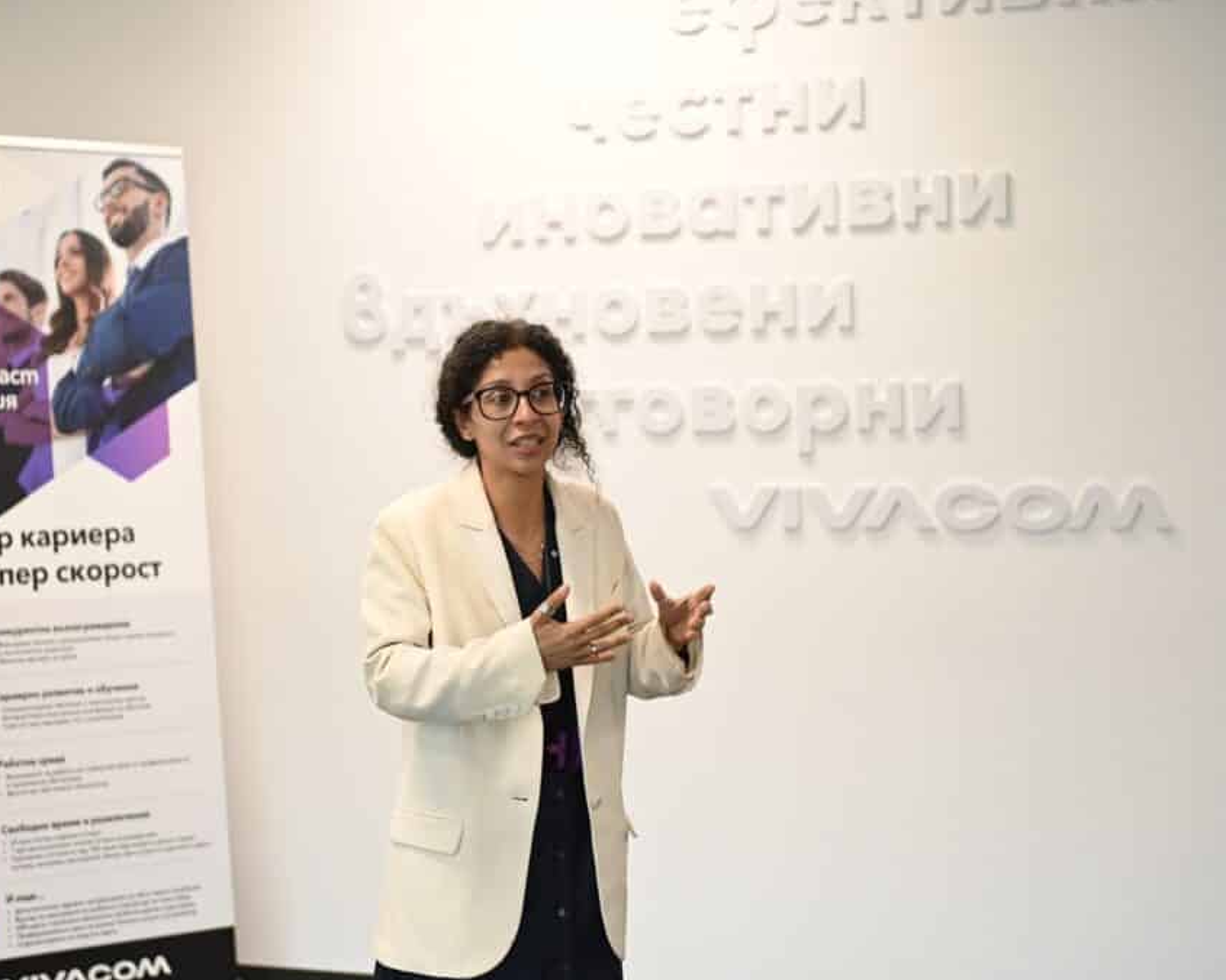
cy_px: 489
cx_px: 541
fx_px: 2721
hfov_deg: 25.4
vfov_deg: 20.4
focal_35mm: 75
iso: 1600
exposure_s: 1/320
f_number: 2.8
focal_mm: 66
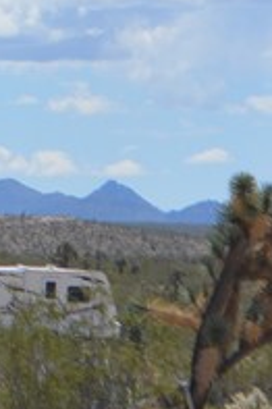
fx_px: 5163
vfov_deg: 4.5
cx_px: -378
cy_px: 15
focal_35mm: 455
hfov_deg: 3.0
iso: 400
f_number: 8
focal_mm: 55
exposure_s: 1/2000
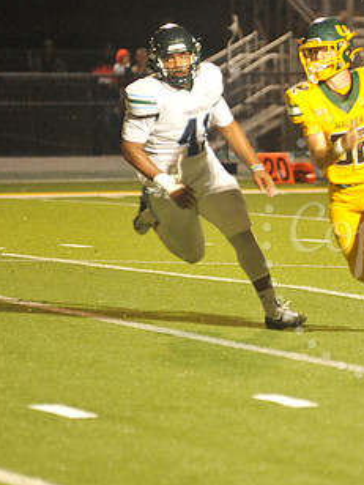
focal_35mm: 362
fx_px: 5075
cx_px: 413
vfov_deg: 5.5
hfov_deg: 4.1
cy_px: 236
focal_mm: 200
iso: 6400
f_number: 4
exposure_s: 1/250
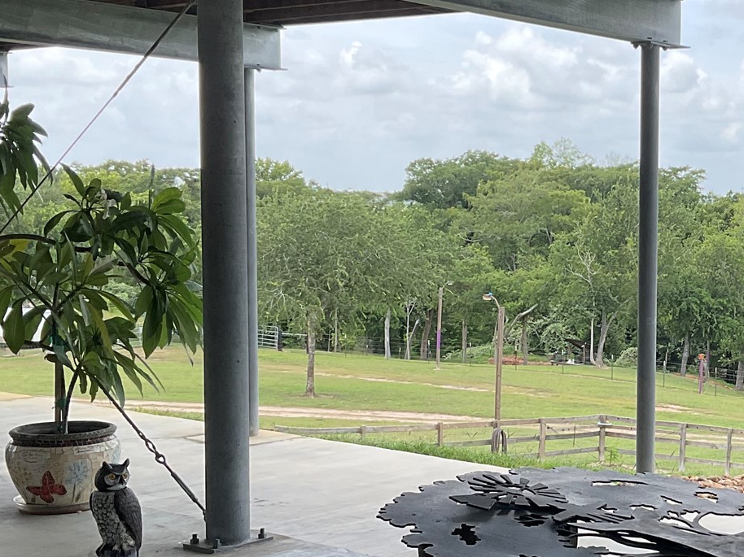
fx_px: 1397
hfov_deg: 28.3
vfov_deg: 22.6
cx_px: 714
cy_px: 326
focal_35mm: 65
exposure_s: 1/650
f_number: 1.8
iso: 16
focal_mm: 3
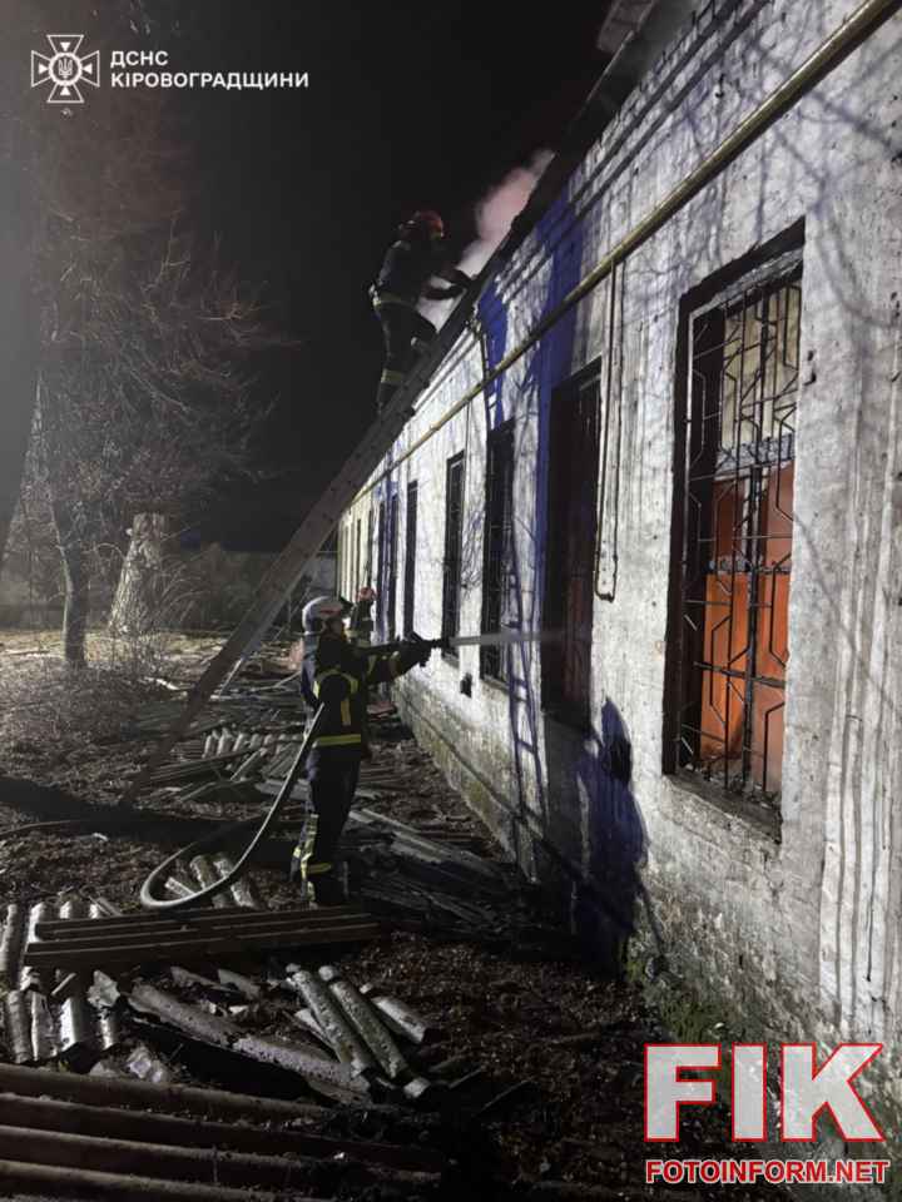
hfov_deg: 53.1
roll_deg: -2.5
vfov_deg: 67.3
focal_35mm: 26
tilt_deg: -1.7
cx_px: 451
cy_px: 601
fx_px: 903
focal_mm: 5.96
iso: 800
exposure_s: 1/30
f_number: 1.6
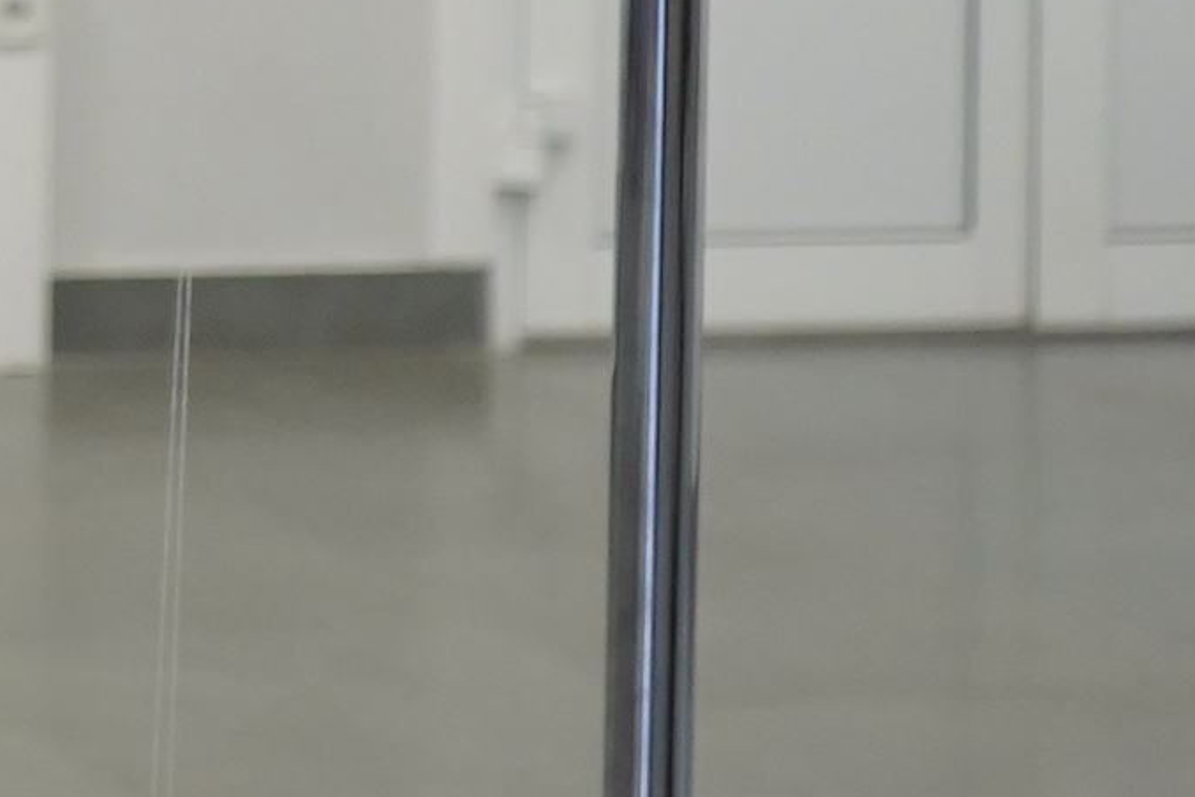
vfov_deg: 7.3
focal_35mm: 180
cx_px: -1387
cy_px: -950
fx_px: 5975
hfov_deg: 10.3
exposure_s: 1/160
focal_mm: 31
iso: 2000
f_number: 4
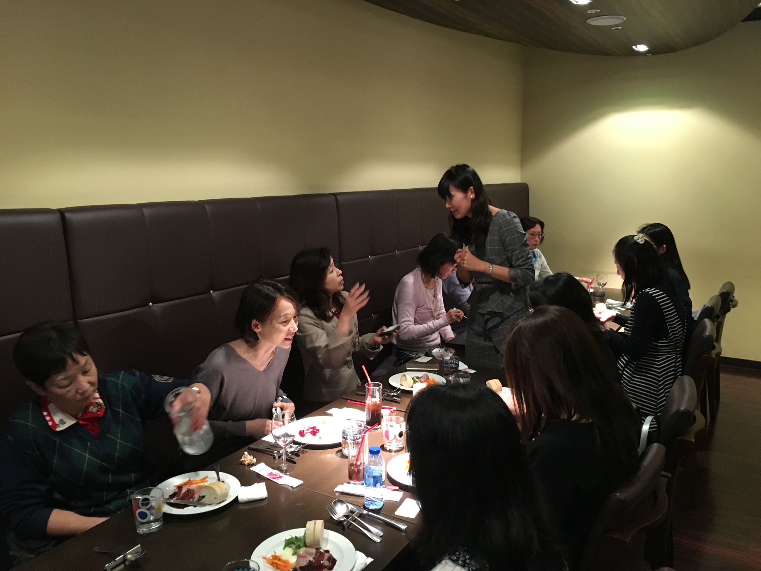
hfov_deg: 61.7
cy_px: 286
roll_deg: -1.3
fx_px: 638
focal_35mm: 29
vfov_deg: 48.2
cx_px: 380
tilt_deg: -9.0
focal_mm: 4.15
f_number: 2.2
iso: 200
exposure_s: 1/17
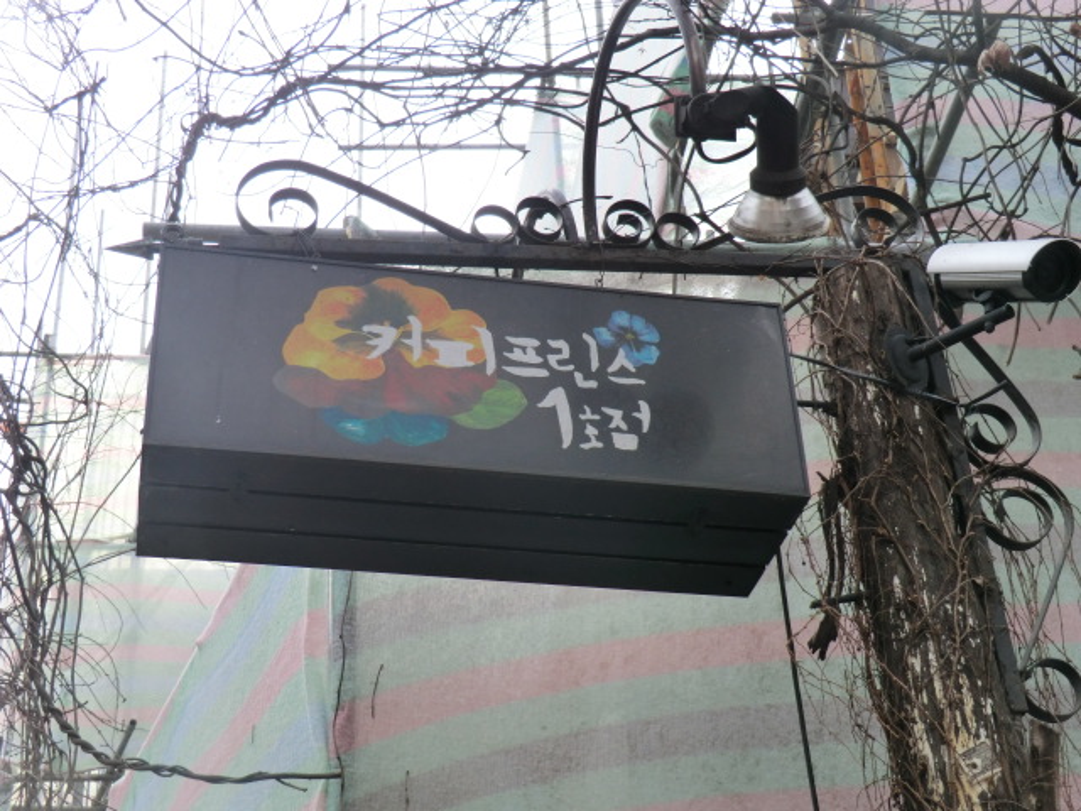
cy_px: 406
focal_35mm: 55
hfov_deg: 34.9
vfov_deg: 26.6
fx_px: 1718
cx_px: 540
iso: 80
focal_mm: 9.8
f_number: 4.2
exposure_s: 1/200
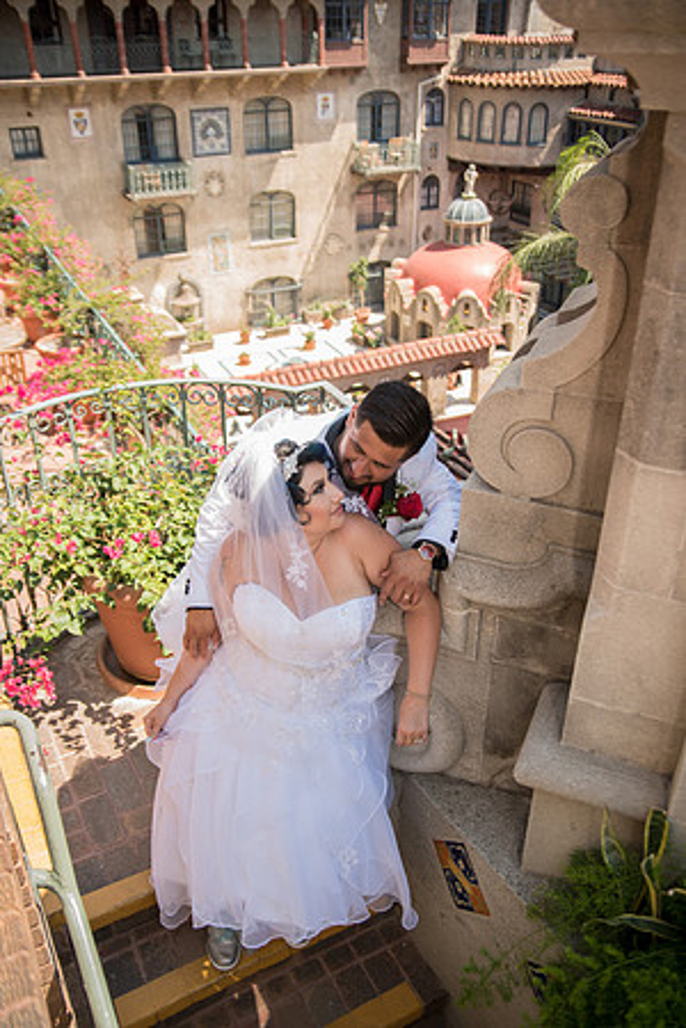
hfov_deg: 42.3
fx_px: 886
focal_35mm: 31
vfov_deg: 60.3
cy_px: 514
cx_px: 343
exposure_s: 1/320
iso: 100
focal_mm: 31
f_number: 2.8
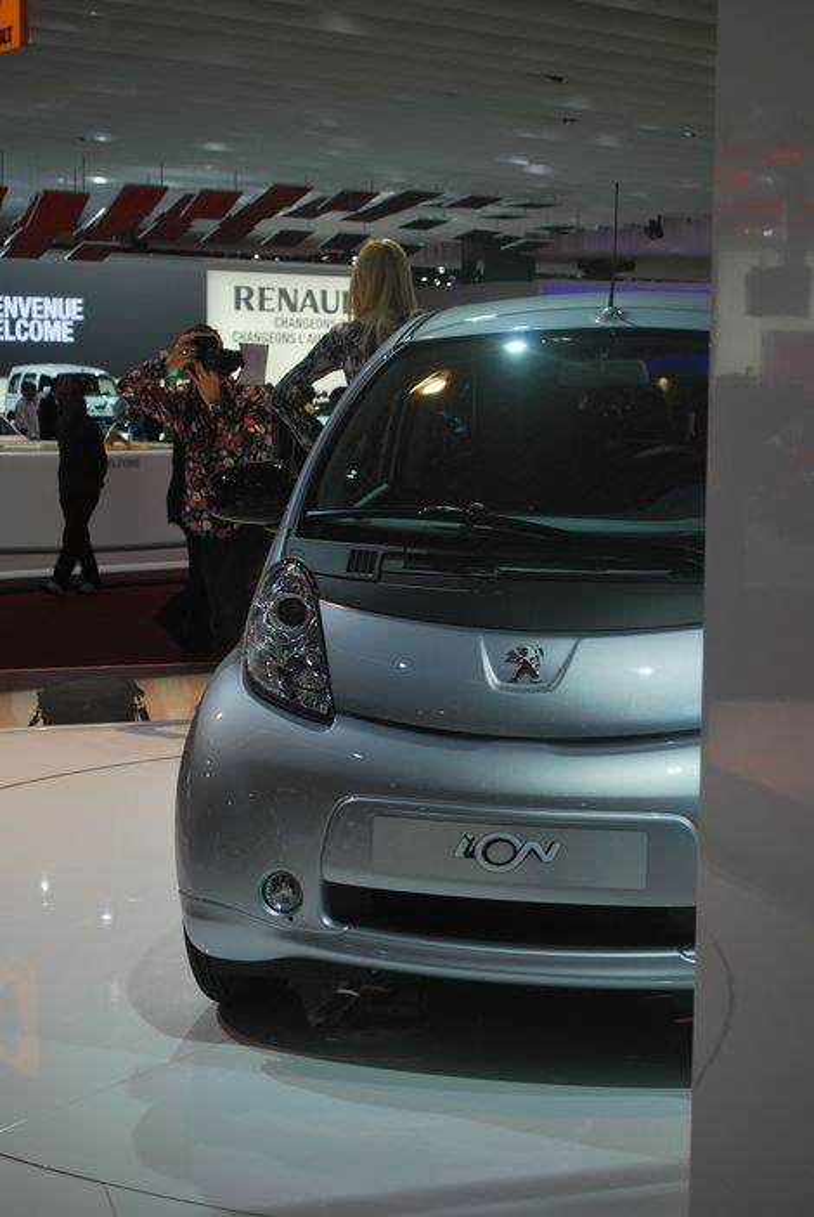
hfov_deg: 25.1
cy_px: 608
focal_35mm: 54
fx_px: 1826
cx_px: 407
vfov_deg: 36.8
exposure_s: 1/100
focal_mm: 36
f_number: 5.3
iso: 200
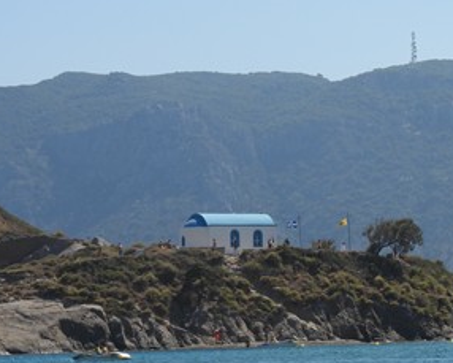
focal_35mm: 174
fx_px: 2334
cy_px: 151
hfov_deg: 11.1
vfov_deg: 8.9
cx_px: 290
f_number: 4
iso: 100
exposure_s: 1/1600
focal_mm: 15.2
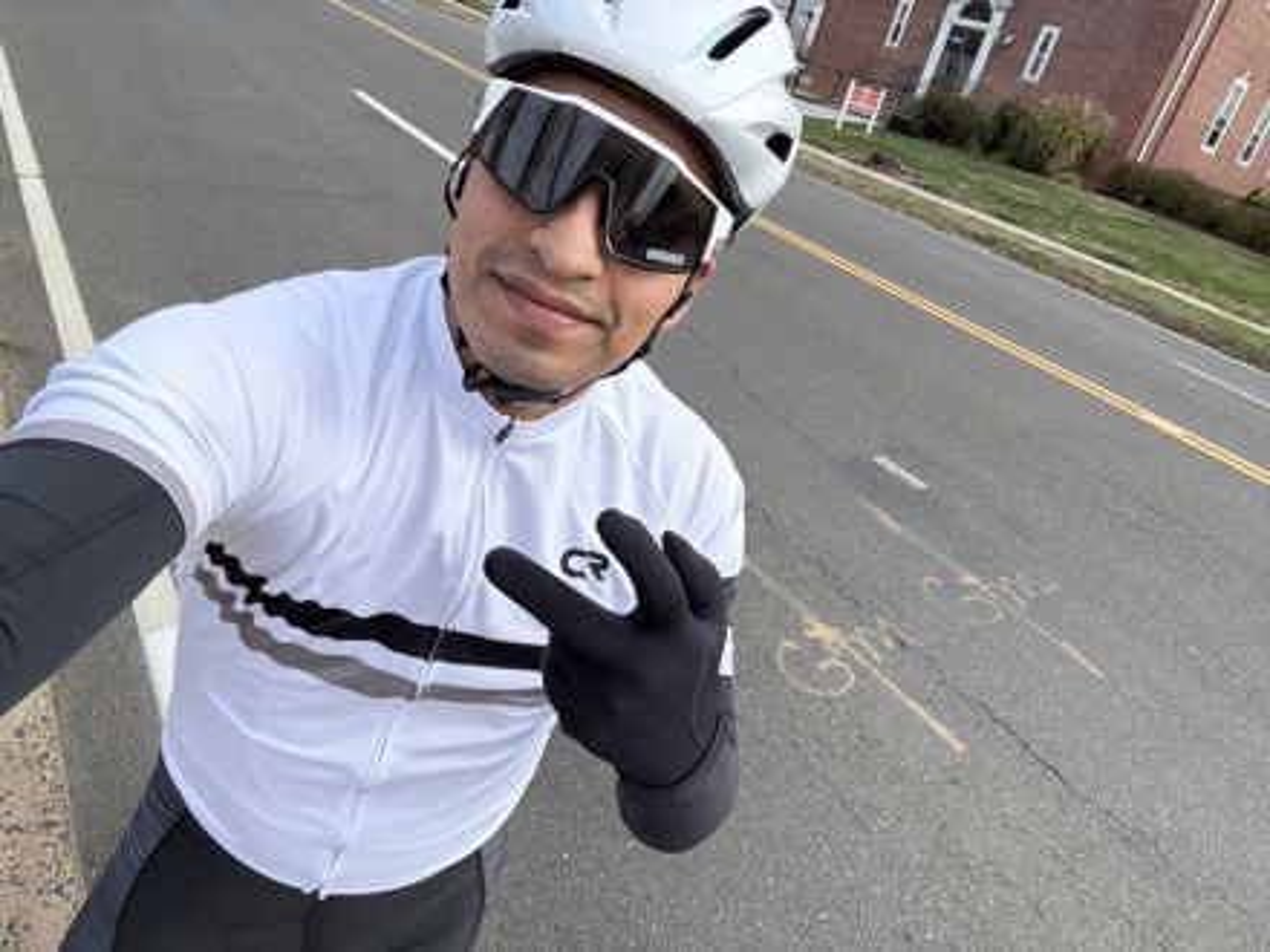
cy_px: 476
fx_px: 844
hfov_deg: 73.9
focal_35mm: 23
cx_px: 635
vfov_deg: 58.9
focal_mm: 2.69
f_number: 1.9
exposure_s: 1/450
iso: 40
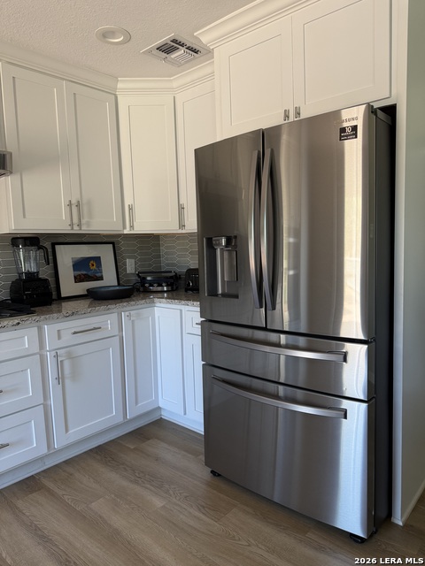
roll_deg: +1.4
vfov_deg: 71.6
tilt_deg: -5.0
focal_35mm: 24
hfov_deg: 56.8
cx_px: 212
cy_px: 283
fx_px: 393
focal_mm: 6.76
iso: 200
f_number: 1.78
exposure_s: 1/121
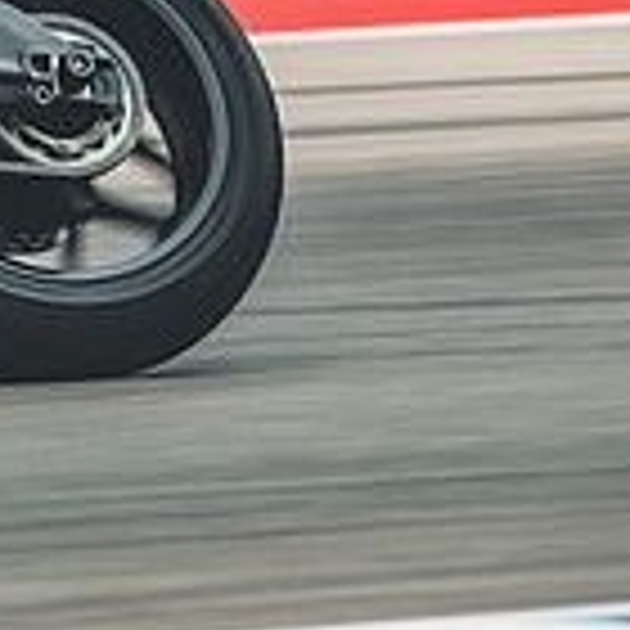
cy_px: -205
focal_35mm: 1475
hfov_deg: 1.2
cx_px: -554
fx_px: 30371
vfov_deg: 1.2
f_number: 4.5
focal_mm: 280
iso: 160
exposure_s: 1/250
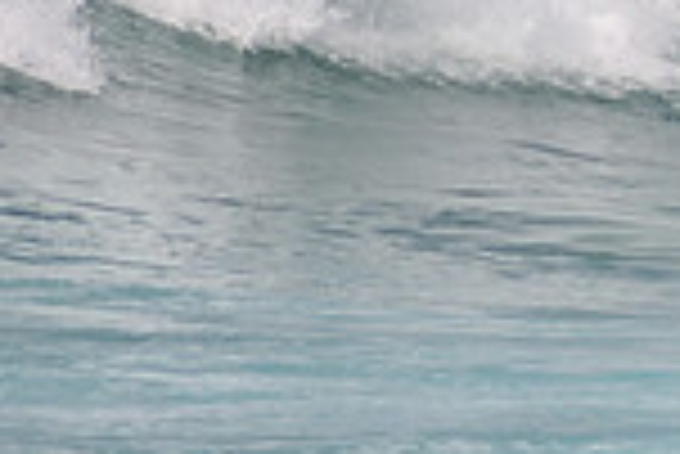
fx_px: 39855
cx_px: 1290
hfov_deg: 1.0
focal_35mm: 2108
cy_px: -274
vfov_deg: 0.7
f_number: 5.6
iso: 160
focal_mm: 400
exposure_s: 1/2000
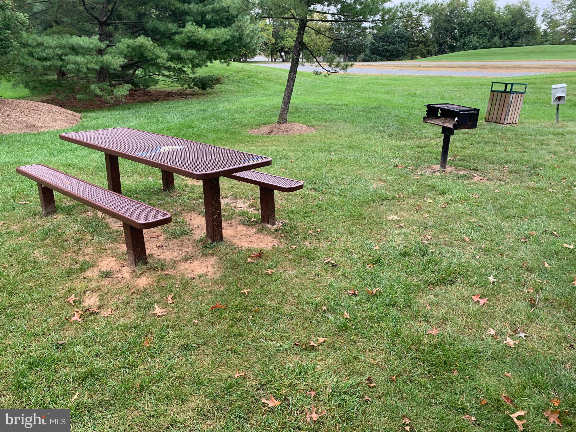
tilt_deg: -19.8
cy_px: 216
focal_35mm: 26
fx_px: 433
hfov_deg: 67.3
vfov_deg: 53.1
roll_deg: -0.6
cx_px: 288
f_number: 1.8
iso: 32
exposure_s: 1/121
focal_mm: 4.25
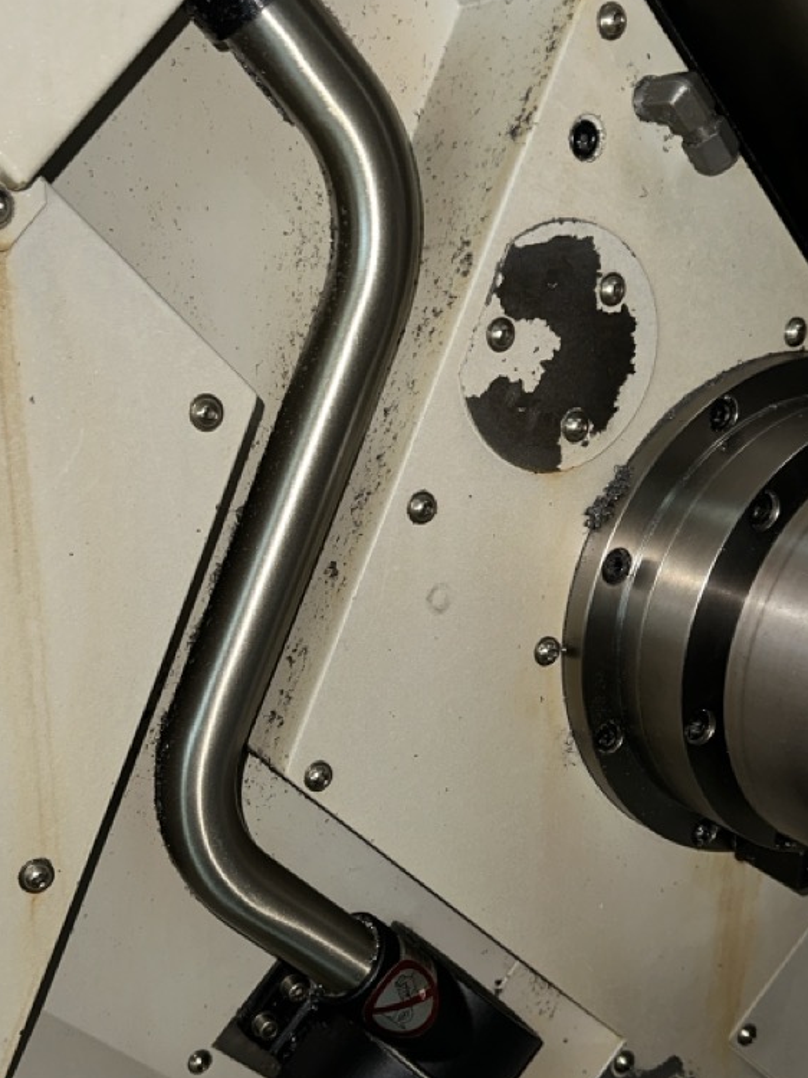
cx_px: 331
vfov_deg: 45.3
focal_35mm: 41
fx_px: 1276
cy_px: 684
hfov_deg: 35.0
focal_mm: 6.86
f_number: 1.78
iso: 80
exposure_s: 1/6
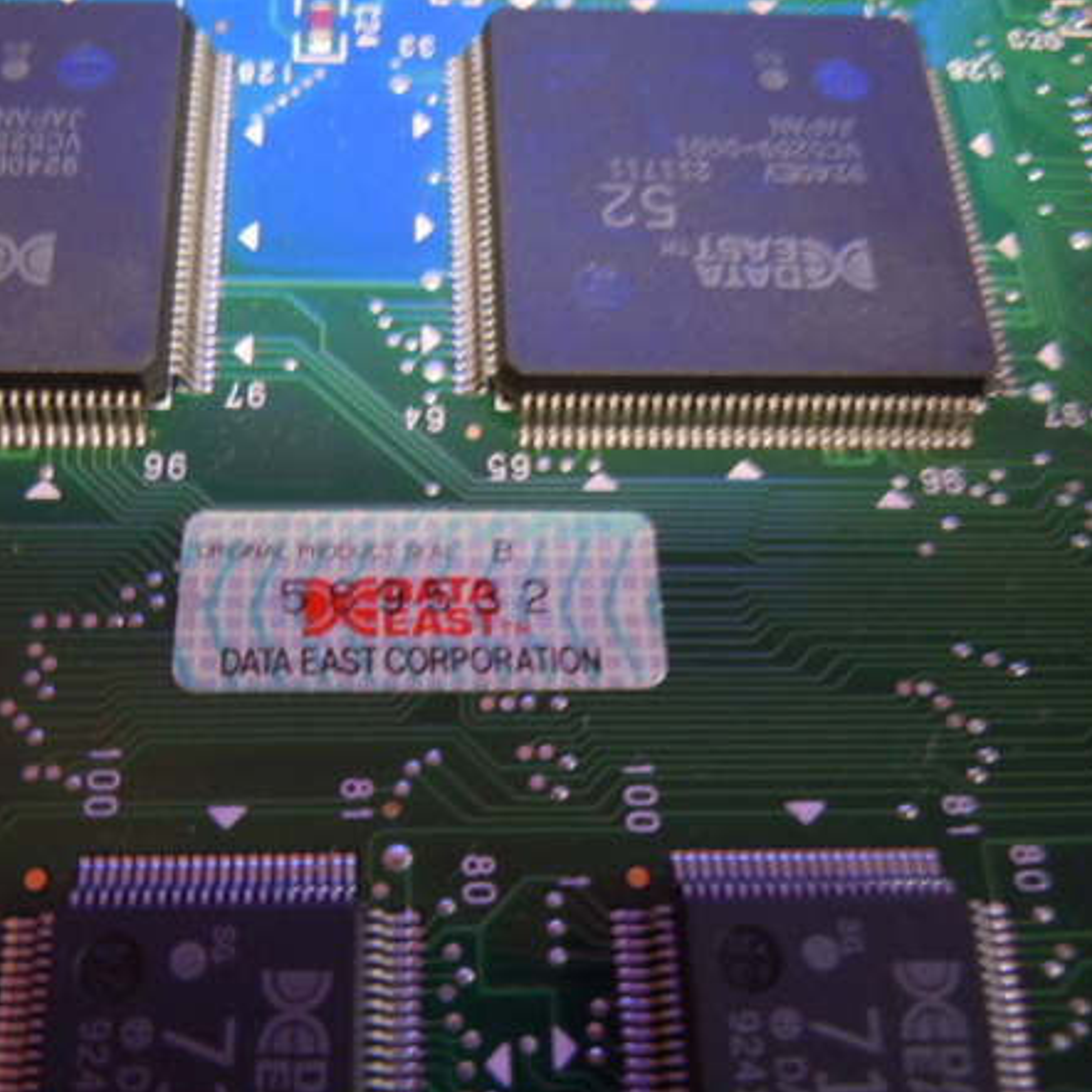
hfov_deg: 45.8
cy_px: 551
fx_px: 1285
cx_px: 442
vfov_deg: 46.0
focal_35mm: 36
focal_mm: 5.4
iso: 400
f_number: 3.5
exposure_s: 1/6
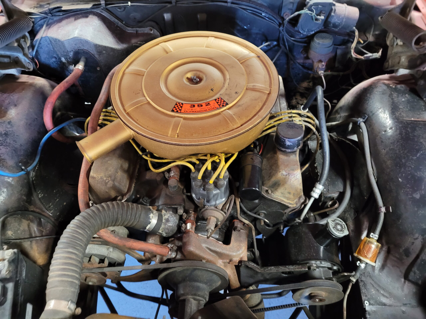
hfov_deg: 67.3
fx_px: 320
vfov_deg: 53.1
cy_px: 160
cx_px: 213
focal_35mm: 26
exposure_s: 1/24
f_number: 1.8
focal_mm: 5.4
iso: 800
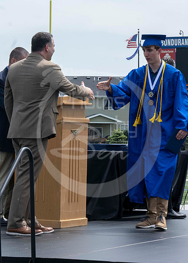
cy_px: 88
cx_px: 31
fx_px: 1312
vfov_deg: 11.5
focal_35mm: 175
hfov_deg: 8.2
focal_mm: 70
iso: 200
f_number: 13
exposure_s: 1/250
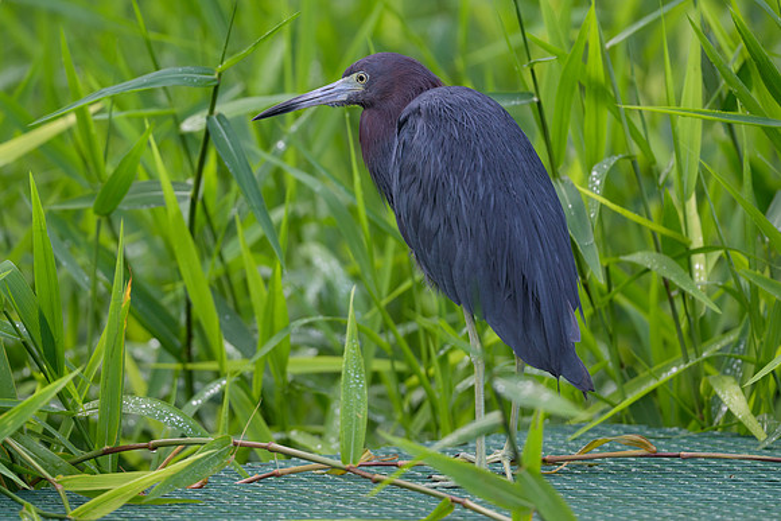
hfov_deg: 3.2
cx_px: 368
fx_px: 13809
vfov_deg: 2.2
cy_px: 214
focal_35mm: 636
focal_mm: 500
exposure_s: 1/250
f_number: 5.6
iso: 450
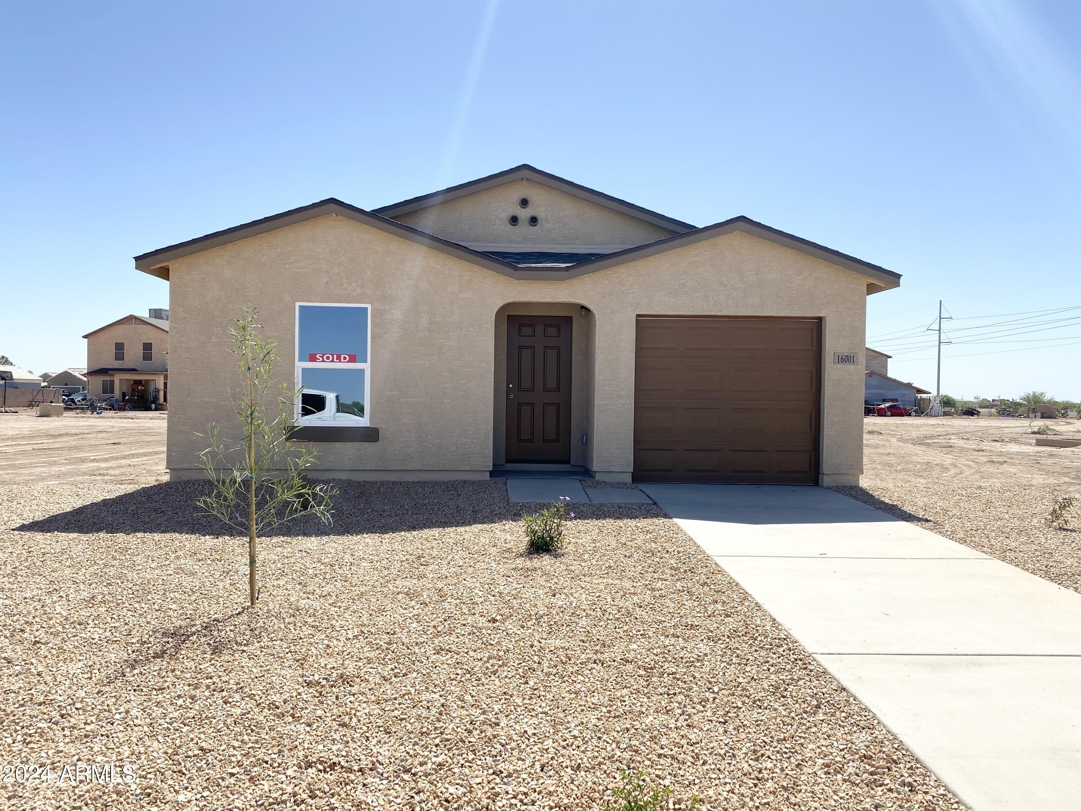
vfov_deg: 53.1
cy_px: 406
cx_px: 540
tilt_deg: -1.3
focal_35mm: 26
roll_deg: -0.8
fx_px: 812
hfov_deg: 67.3
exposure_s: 1/2141
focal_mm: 4.25
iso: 32
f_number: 1.8
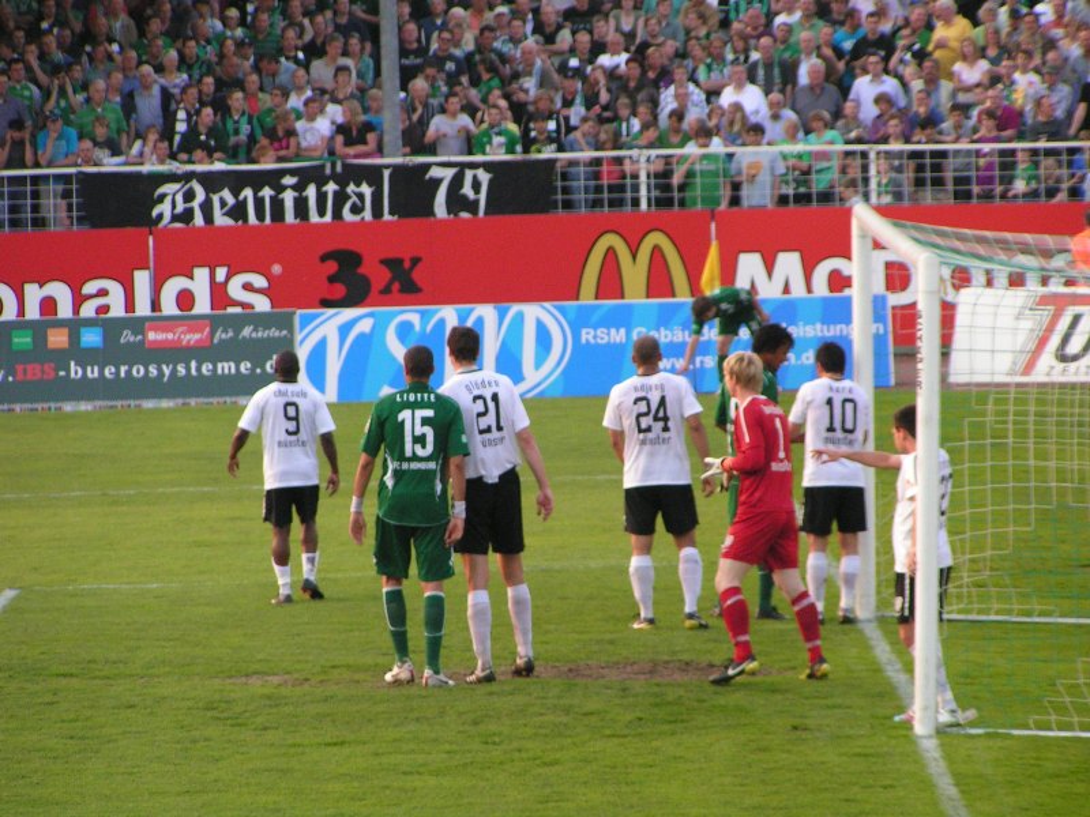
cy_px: 408
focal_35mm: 271
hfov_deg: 7.3
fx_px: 8533
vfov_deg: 5.5
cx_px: 545
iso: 200
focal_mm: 41.4
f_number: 3.5
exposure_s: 1/400
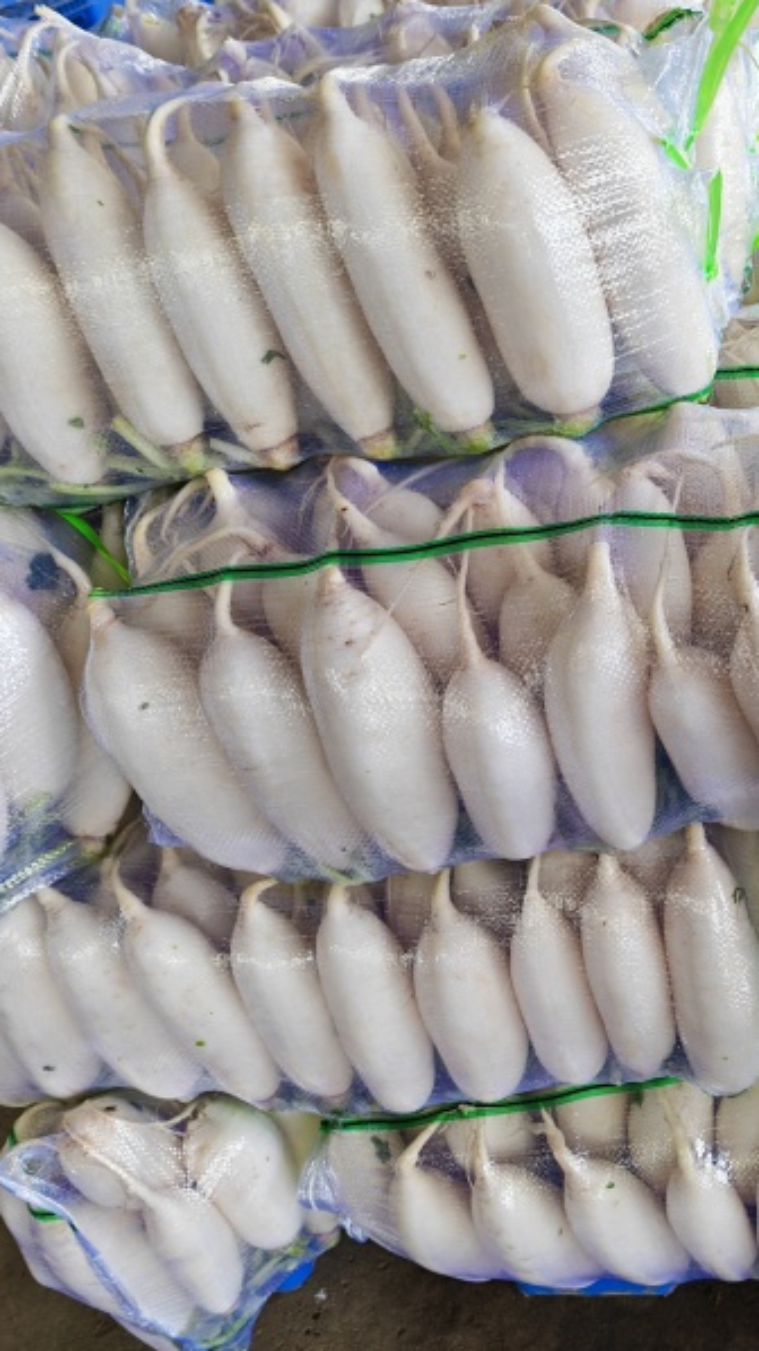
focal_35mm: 35
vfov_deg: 56.6
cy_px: 676
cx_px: 651
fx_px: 1253
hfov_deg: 32.4
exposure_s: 1/130
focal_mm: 5.52
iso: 100
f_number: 1.95
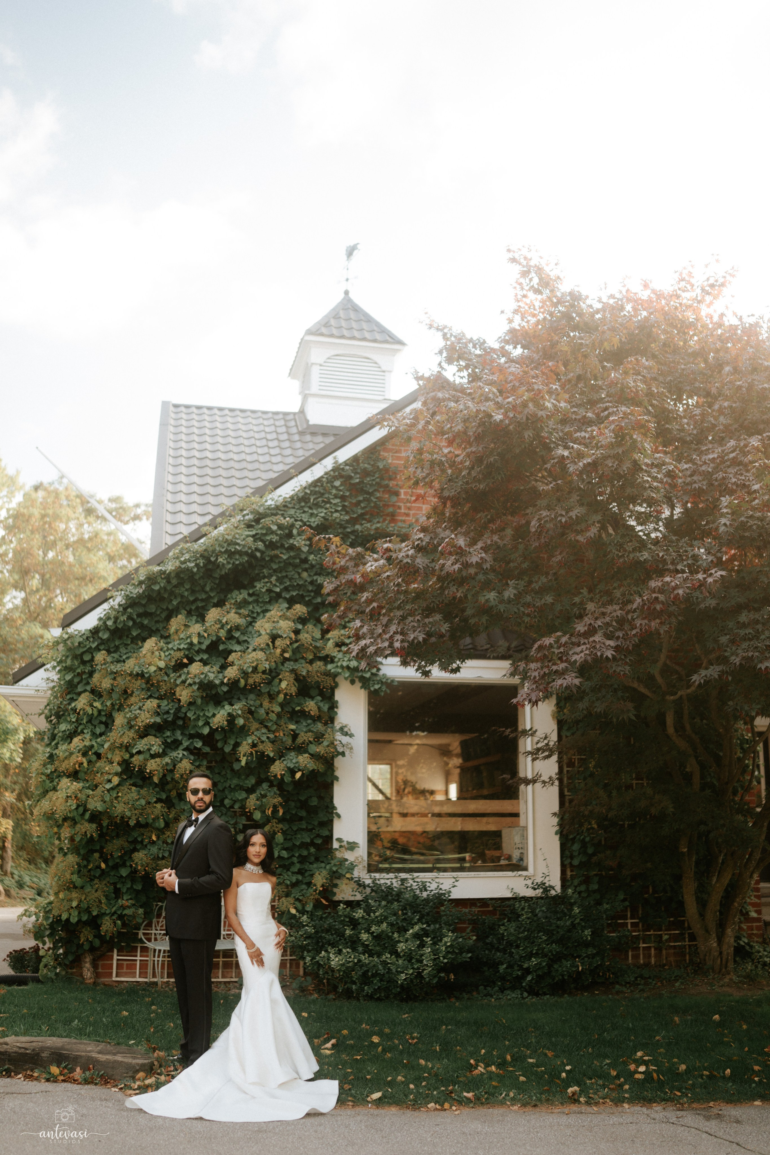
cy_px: 578
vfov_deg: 54.4
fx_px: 1123
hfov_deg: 37.9
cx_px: 385
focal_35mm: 35
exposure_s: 1/250
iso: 160
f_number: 1.4
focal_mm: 35
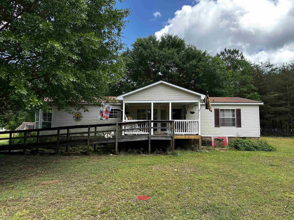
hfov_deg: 71.6
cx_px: 147
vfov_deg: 56.8
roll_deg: -0.5
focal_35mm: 24
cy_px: 110
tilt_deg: +5.8
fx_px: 204
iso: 80
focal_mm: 6.86
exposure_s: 1/1339
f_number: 1.78
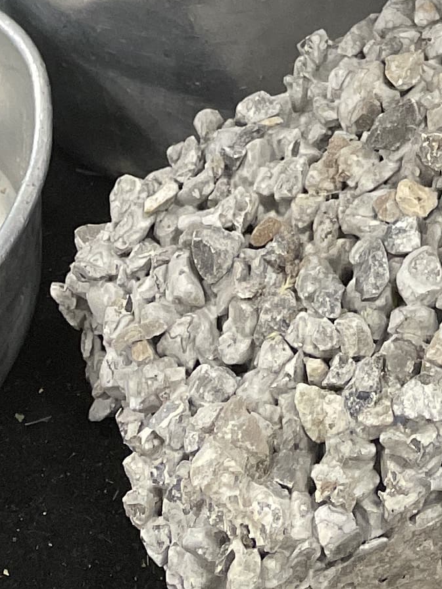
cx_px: 631
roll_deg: +1.0
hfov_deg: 12.2
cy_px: -723
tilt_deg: -19.8
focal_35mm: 117
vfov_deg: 13.4
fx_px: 1992
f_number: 1.6
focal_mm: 4.2
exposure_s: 1/112
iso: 125
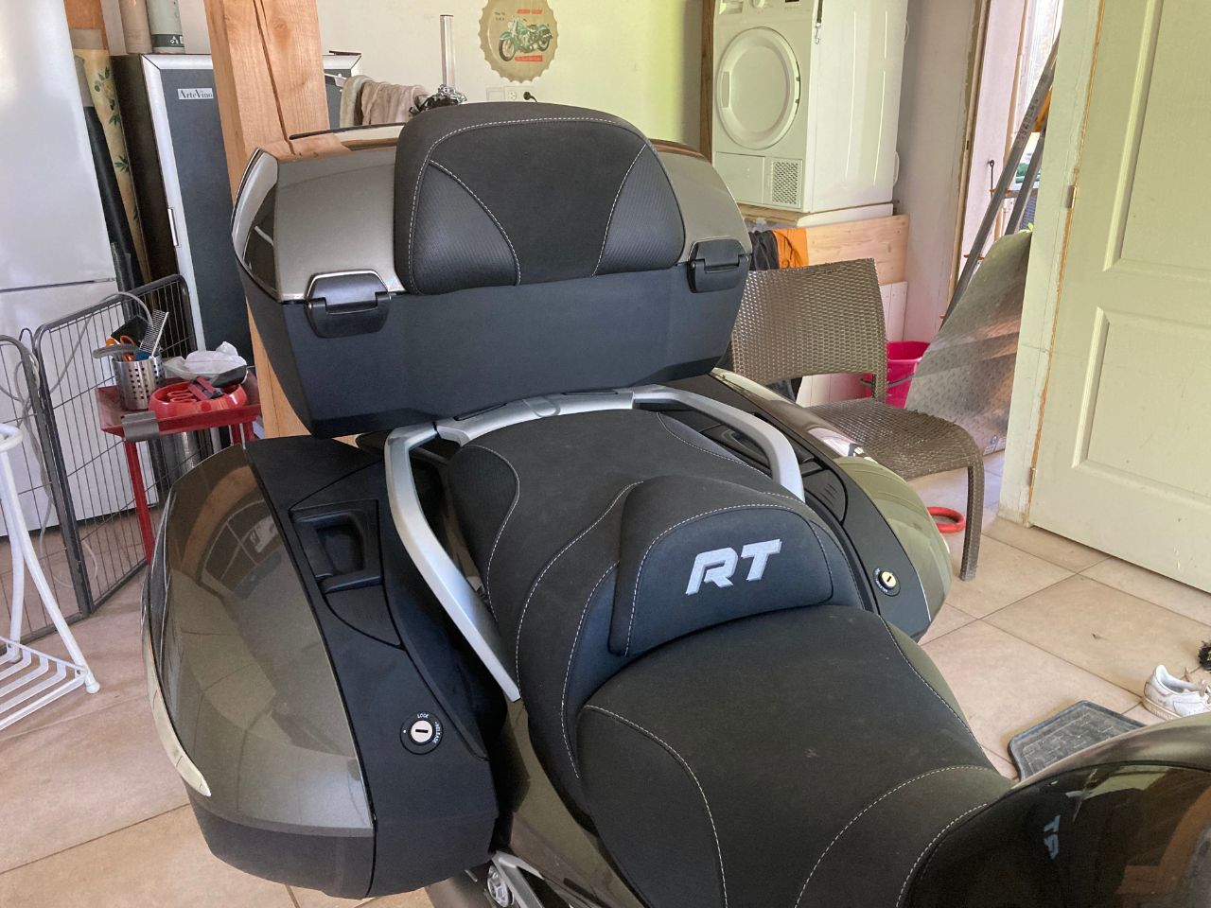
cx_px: 606
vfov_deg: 49.7
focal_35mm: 28
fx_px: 980
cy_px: 454
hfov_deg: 63.4
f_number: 1.8
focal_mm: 3.99
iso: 320
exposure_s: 1/58
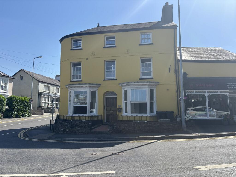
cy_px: 88
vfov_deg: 53.1
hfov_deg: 67.3
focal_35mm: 26
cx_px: 118
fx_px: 177
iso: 50
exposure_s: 1/2513
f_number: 1.6
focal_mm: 5.96
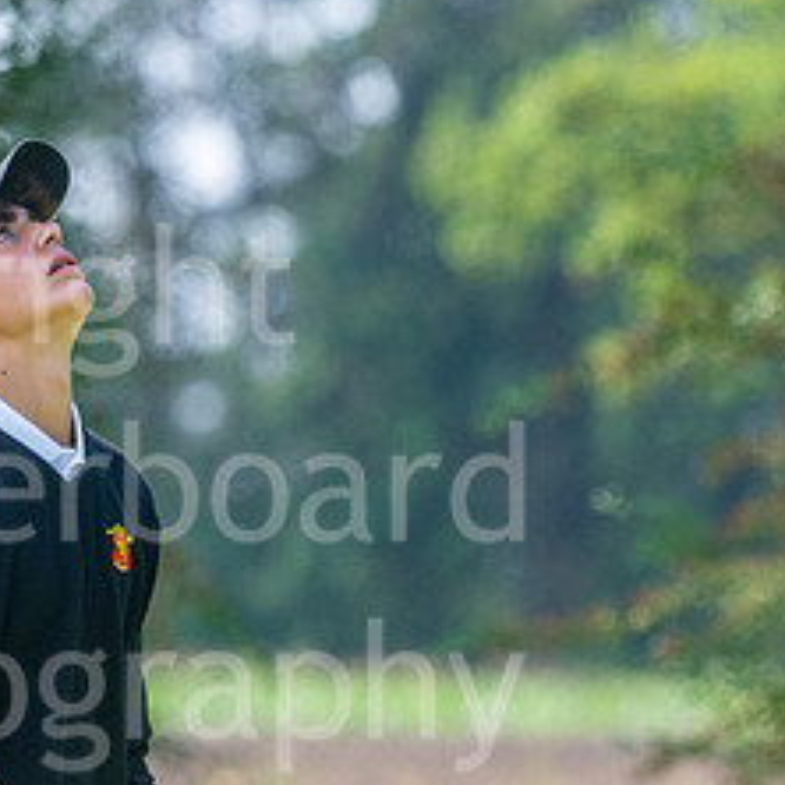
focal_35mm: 997
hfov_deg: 1.8
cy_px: 516
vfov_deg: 1.8
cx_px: 78
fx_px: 25580
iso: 640
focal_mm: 300
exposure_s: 1/2000
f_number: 5
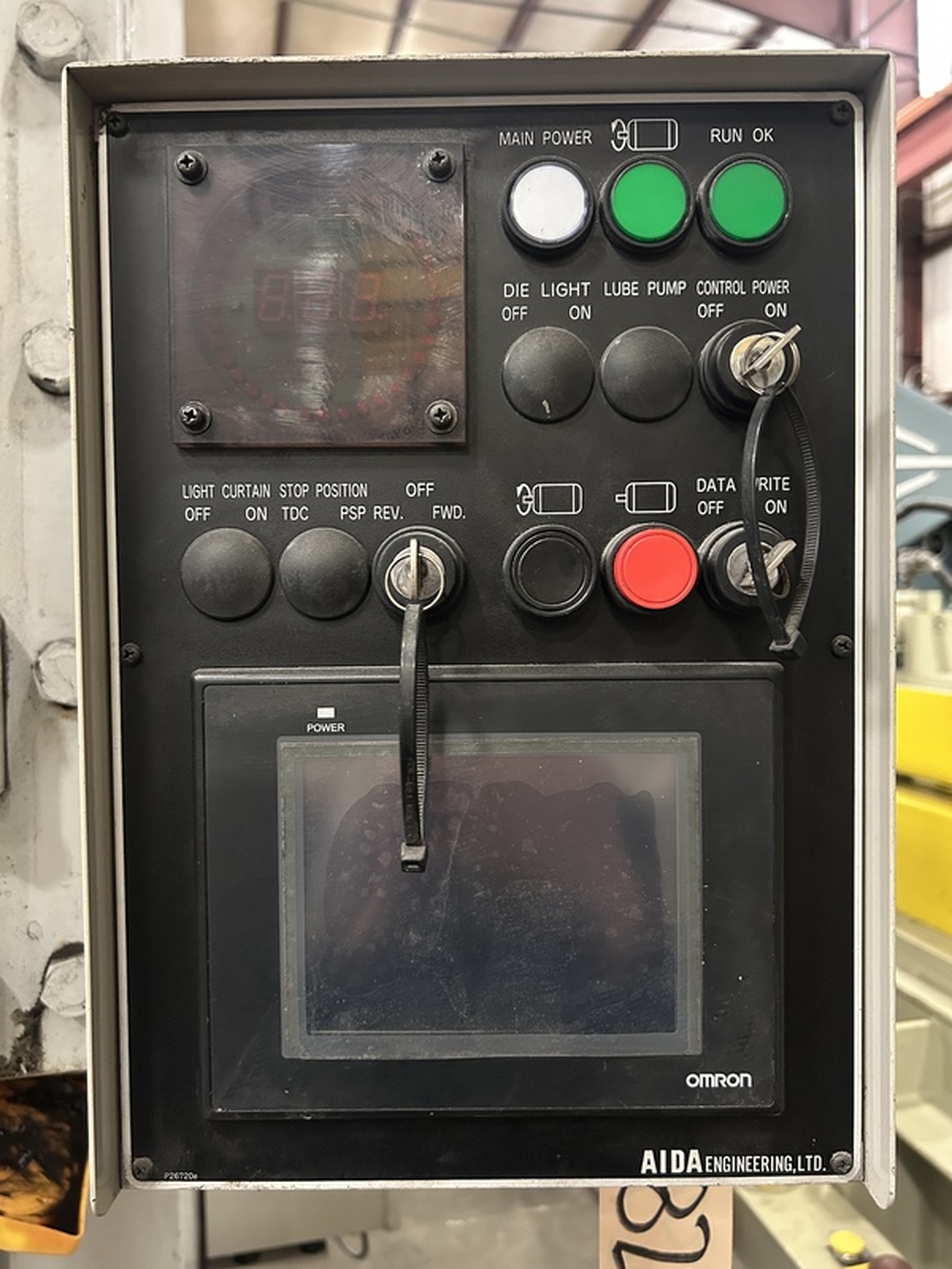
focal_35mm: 26
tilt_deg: -1.3
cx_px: 476
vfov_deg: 67.3
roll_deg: +1.9
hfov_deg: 53.1
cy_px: 634
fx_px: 953
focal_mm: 5.7
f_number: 1.5
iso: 500
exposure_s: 1/30
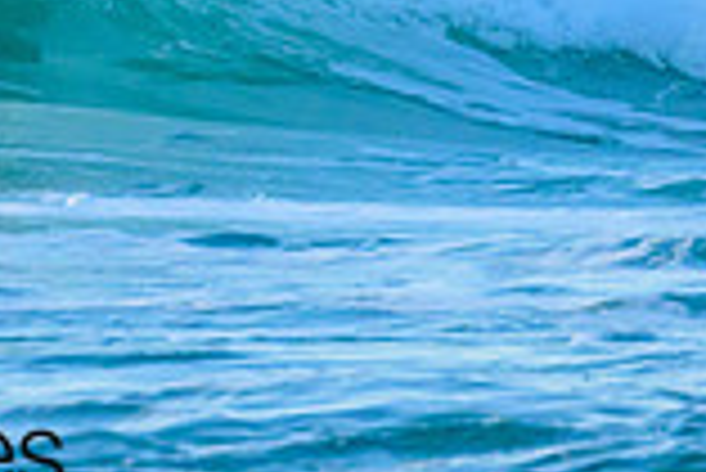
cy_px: -294
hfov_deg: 0.9
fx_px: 44302
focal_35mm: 2257
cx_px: -283
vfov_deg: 0.6
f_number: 11
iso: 2200
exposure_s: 1/2000
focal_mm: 610
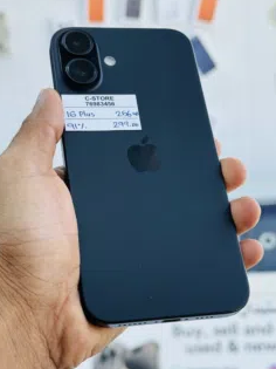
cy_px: 184
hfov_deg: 24.0
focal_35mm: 61
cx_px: 131
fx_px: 649
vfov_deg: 31.7
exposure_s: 1/553
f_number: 1.78
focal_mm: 6.76
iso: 64
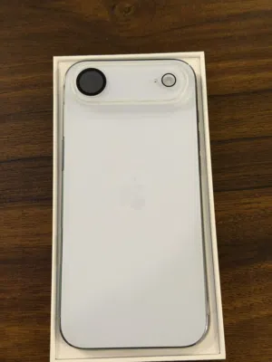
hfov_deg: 30.3
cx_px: 136
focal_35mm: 48
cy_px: 181
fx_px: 503
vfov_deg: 39.7
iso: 320
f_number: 1.78
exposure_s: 1/40
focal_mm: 6.76
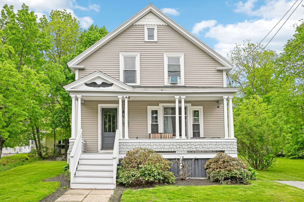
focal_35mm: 27
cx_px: 152
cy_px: 101
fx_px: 228
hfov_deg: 67.4
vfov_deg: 47.9
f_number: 8
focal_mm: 27
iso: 400
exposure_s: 1/400
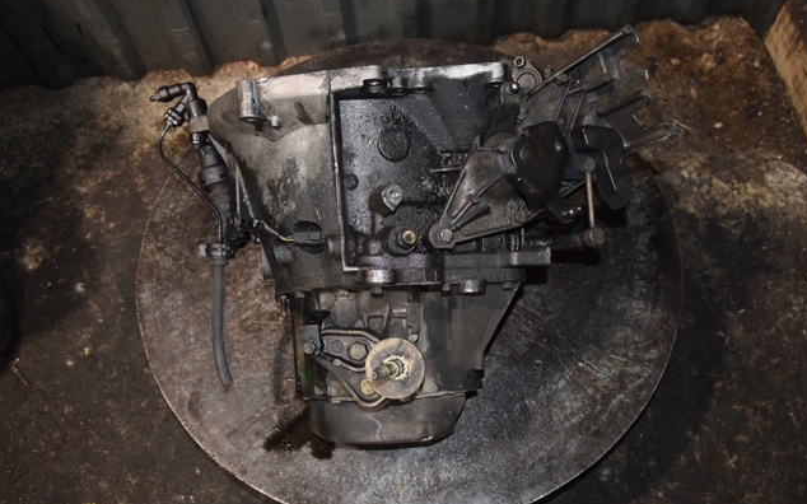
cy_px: 255
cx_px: 406
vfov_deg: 34.4
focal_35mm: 37
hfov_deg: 52.8
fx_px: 814
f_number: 5
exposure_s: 1/60
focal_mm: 24
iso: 800
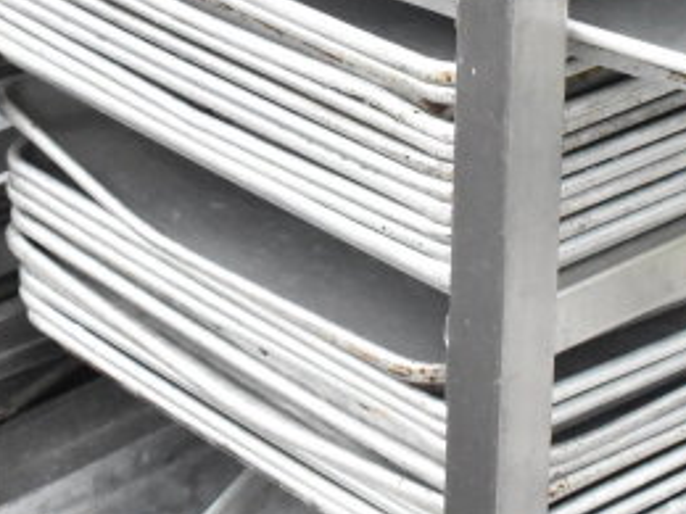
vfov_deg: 10.0
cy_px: -373
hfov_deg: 13.9
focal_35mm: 142
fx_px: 2814
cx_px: 348
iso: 6400
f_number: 13
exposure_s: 1/640
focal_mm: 28
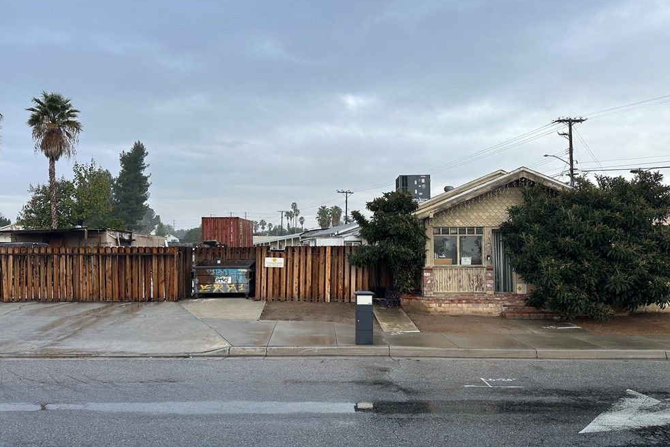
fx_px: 484
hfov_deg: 69.4
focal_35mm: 26
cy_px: 231
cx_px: 333
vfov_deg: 49.5
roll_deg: +0.7
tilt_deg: +3.2
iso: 80
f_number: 1.78
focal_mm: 6.86
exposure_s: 1/654
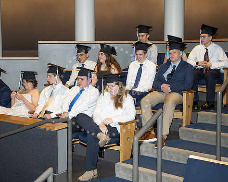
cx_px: 104
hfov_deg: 39.5
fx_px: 317
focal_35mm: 47
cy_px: 85
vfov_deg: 32.1
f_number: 5
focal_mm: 33.5
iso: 1000
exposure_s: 1/125
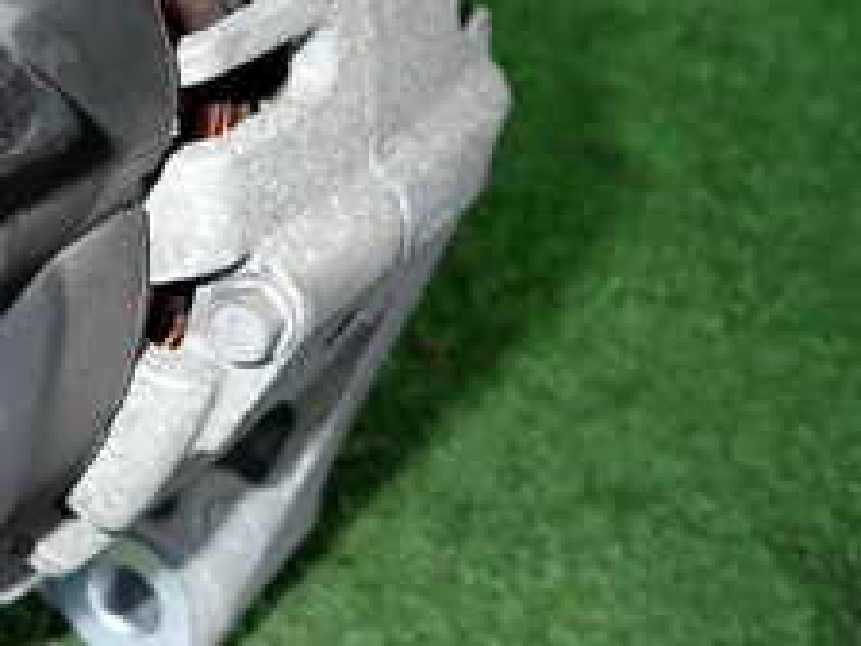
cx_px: -200
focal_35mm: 67
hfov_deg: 25.6
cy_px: 219
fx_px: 1666
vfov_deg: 21.9
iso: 200
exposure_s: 1/30
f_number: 5.6
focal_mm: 4.5
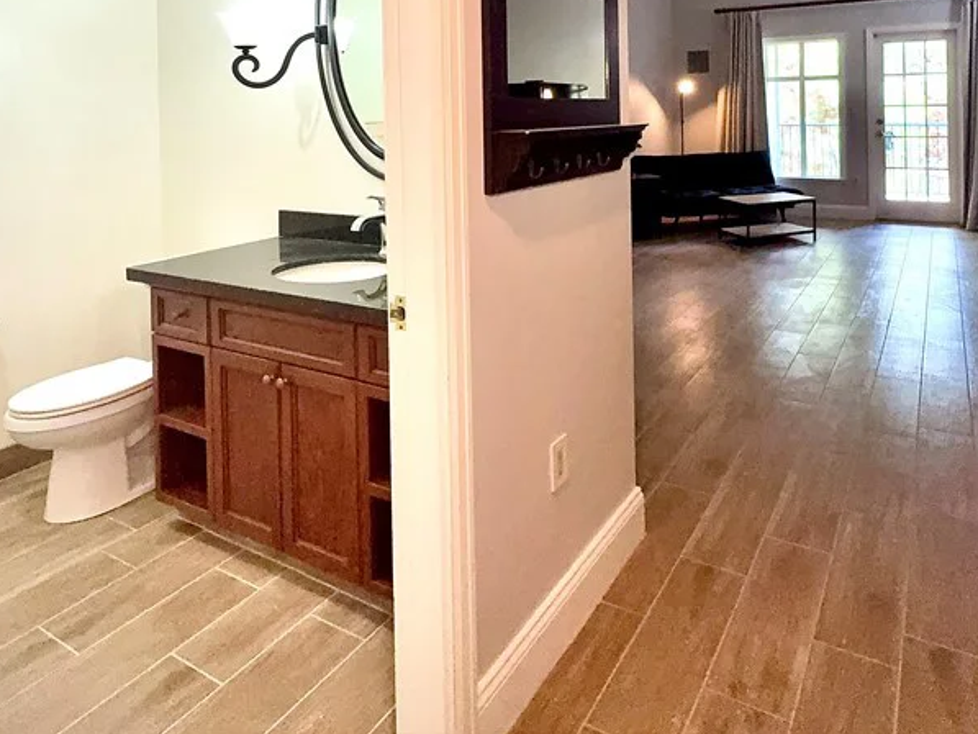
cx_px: 600
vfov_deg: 51.8
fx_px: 678
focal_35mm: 24
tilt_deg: +0.4
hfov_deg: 70.6
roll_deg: +1.0
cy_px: 108
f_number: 2.2
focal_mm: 2.22
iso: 320
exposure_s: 1/120
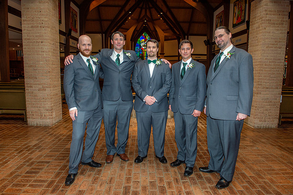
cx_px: 146
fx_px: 195
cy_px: 98
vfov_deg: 53.1
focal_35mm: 24
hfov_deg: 73.8
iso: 1250
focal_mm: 24
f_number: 5.6
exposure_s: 1/160
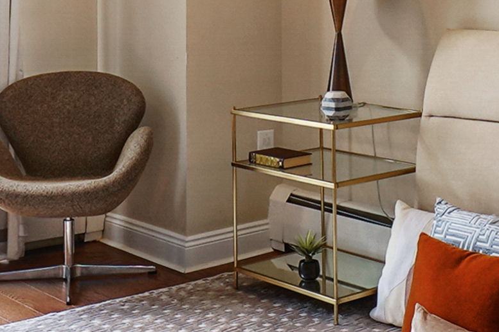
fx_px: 1067
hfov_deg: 26.3
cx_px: 282
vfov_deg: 17.1
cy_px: -44
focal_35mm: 77
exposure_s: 1/1.67
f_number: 10
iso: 100
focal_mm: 10
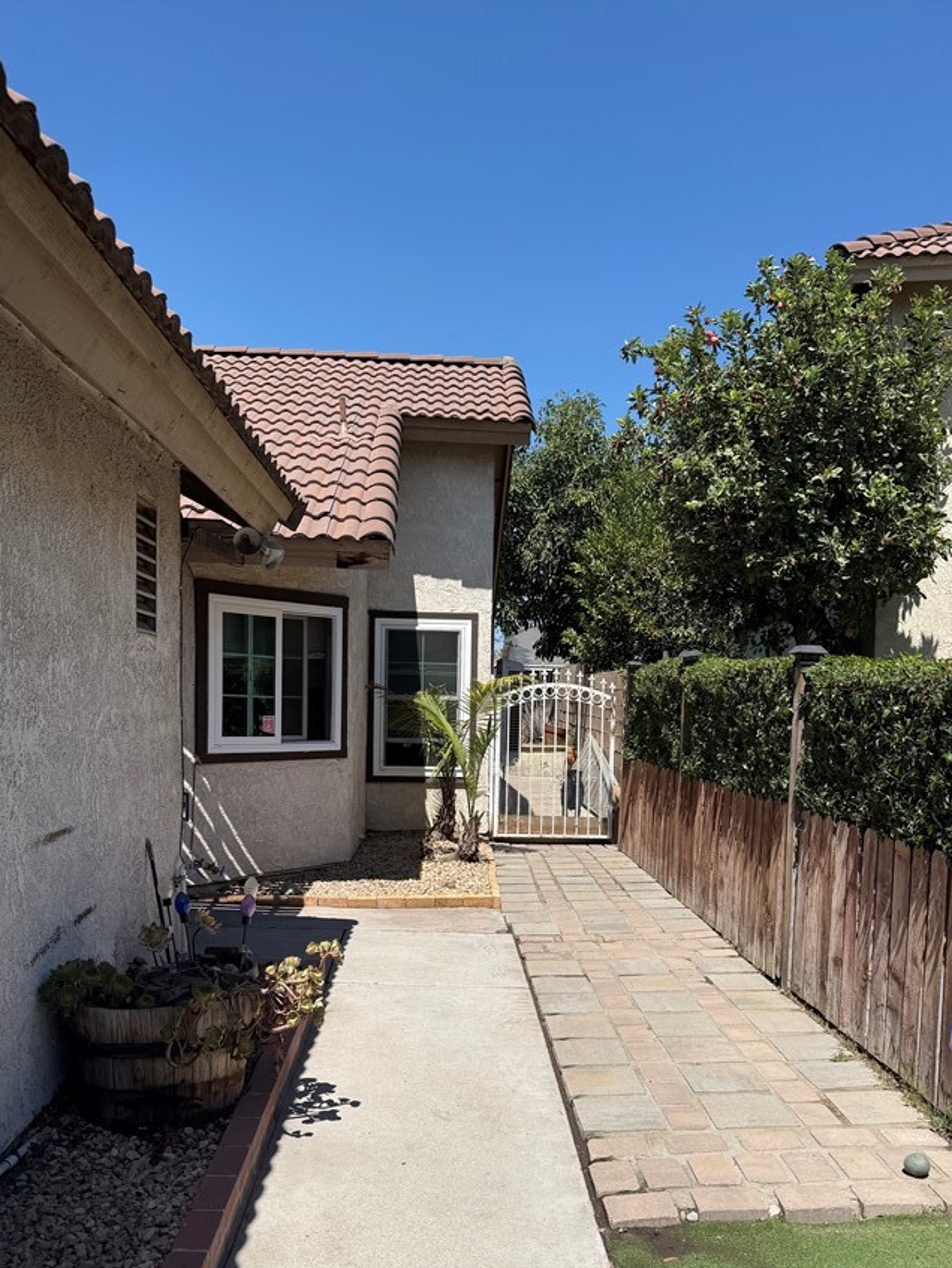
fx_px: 1063
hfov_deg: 48.3
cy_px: 762
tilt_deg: -4.3
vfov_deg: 61.1
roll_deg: -0.9
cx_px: 494
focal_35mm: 29
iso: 80
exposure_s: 1/5714
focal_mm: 6.76
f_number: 1.78
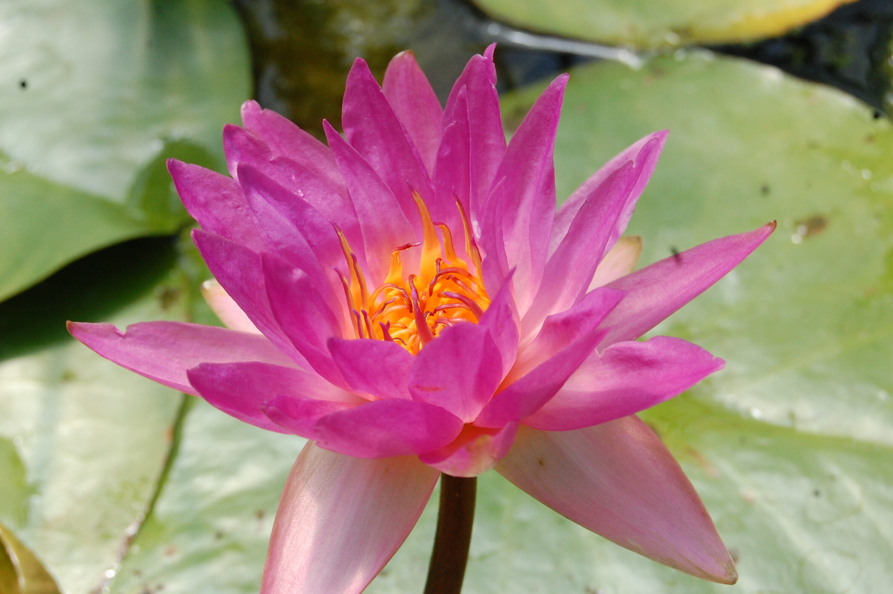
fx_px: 2219
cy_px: 309
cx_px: 475
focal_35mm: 90
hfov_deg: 22.8
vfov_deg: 15.2
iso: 800
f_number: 13
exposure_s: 1/640
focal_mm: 55
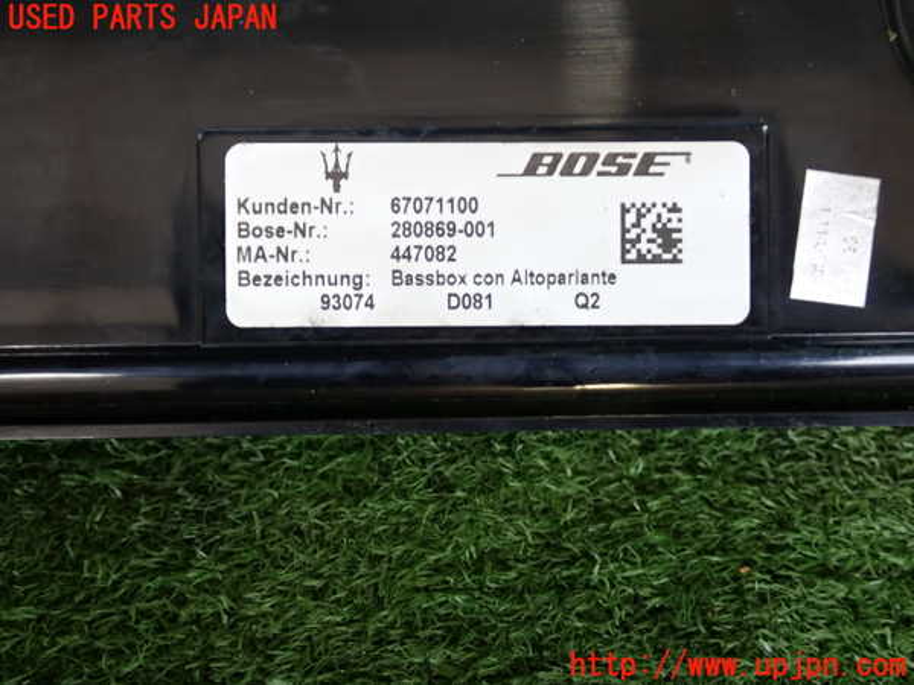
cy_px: 342
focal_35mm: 50
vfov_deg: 29.1
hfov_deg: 38.2
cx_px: 457
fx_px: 1320
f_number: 3.2
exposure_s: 1/50
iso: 200
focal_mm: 9.01
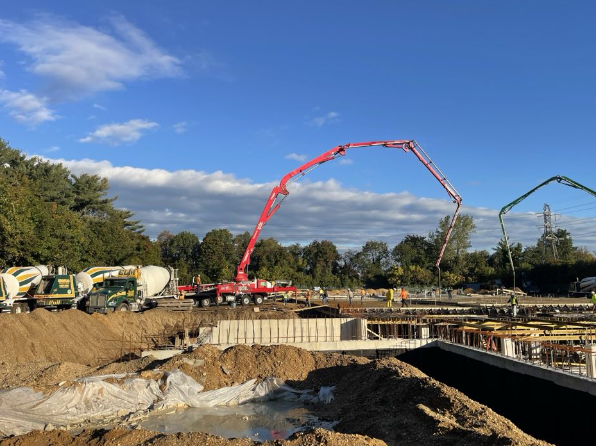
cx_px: 312
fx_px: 482
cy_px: 238
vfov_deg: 49.7
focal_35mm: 28
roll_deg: +0.7
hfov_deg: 63.4
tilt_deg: +5.4
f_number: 1.6
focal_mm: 4.2
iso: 32
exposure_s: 1/2681
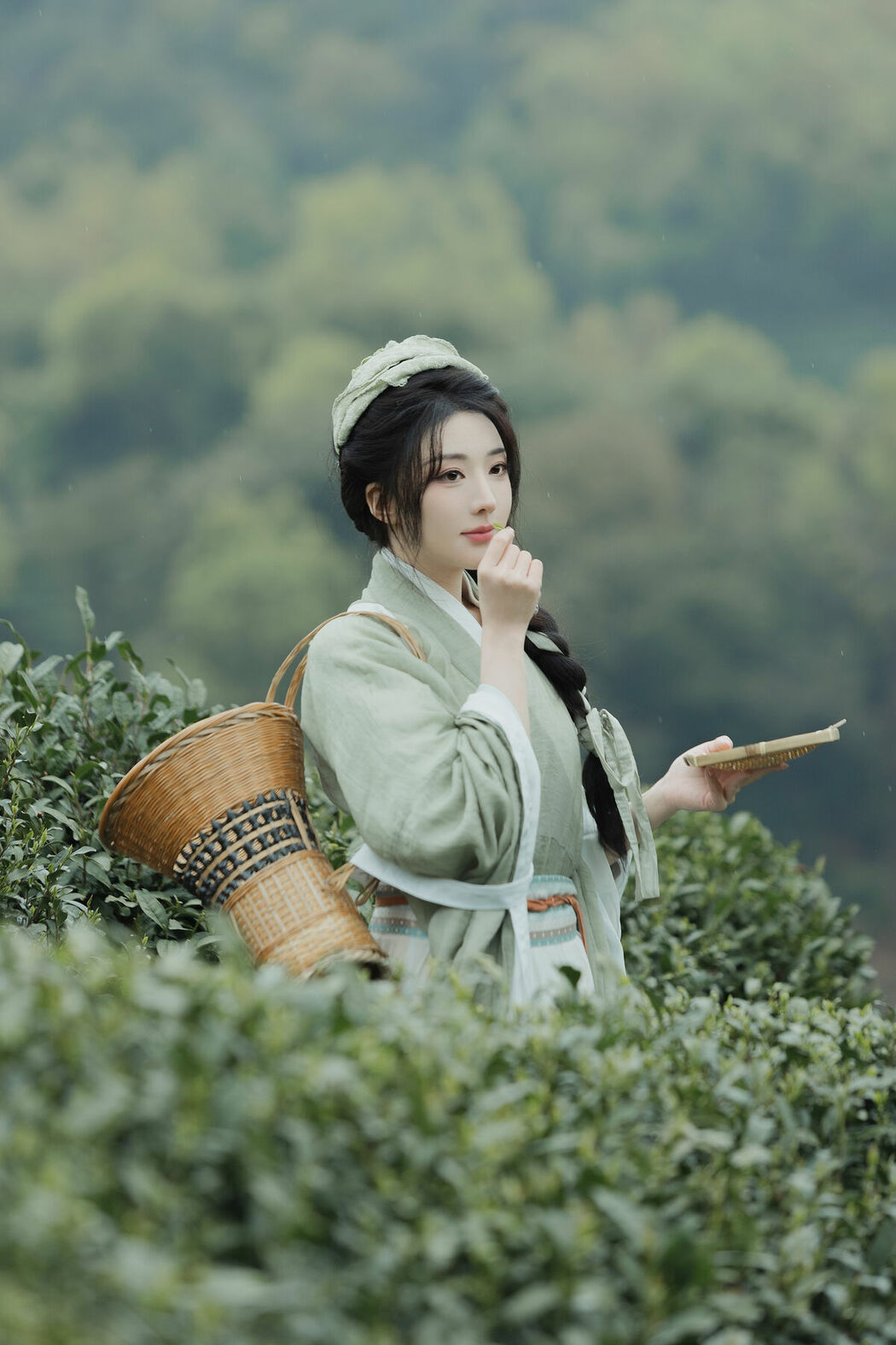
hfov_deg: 7.8
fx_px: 6533
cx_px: 448
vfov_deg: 11.7
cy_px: 672
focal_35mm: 175
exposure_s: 1/800
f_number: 4
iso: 400
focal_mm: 175
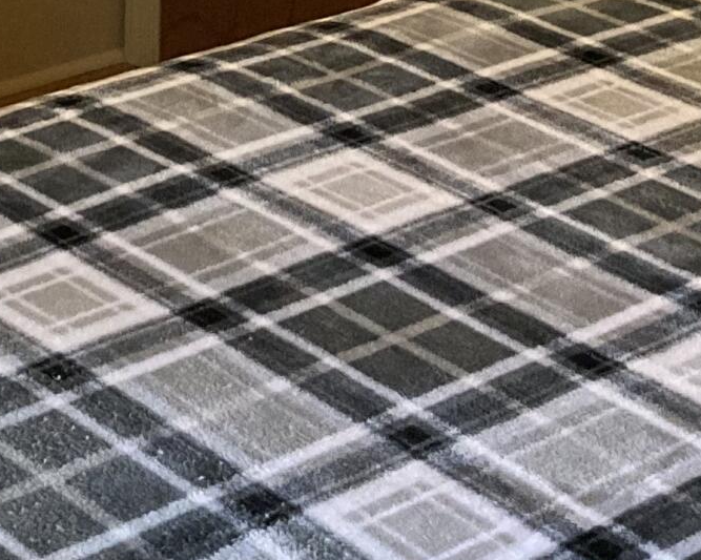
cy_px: -250
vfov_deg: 12.0
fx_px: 2551
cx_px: 99
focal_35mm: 123
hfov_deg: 15.5
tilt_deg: -14.3
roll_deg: -0.6
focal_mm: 3.99
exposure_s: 1/44
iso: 320
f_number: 1.8
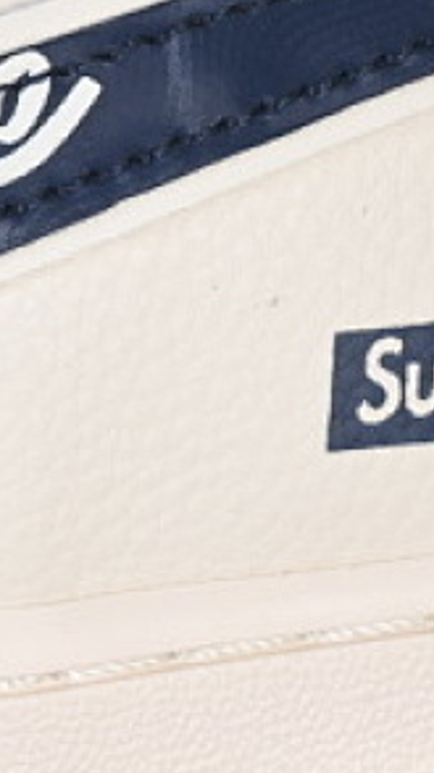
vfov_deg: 7.5
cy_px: 323
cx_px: -773
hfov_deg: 4.1
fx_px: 5923
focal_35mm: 289
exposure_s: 1/80
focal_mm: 50
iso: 160
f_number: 7.1
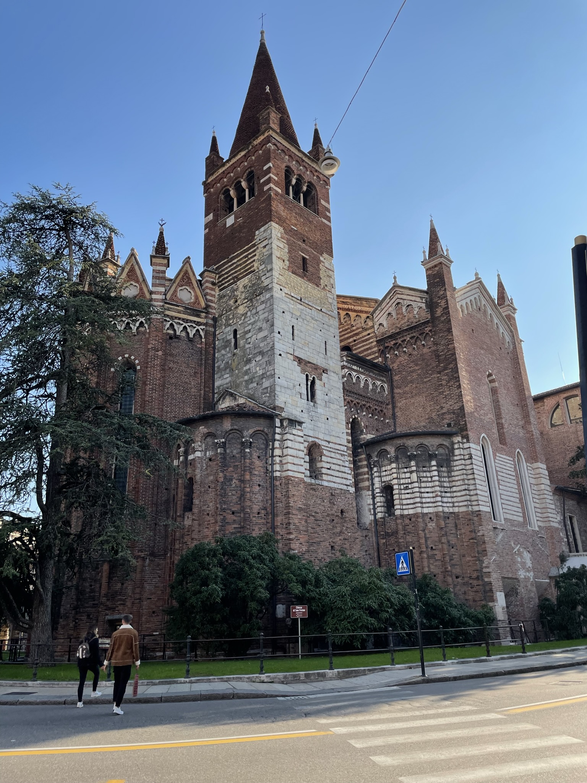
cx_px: 294
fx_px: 588
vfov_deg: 67.3
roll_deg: +2.8
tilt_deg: +21.9
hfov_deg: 53.1
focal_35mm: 26
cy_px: 392
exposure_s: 1/2132
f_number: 1.6
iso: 32
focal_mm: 4.2
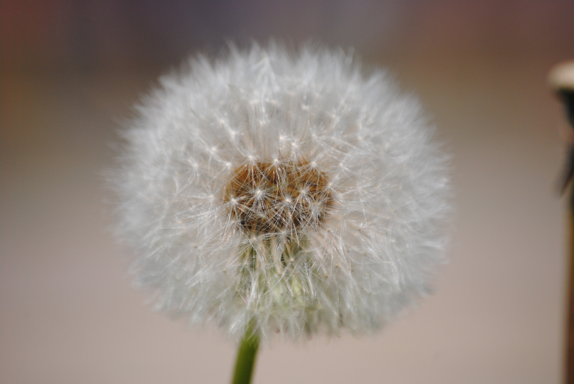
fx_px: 4789
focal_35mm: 300
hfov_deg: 6.9
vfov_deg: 4.6
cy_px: 192
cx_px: 287
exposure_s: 1/1250
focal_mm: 200
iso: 200
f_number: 5.6
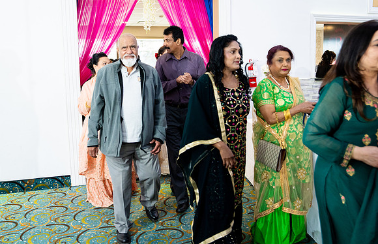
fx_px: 341
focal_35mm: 33
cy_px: 106
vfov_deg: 39.3
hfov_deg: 57.8
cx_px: 164
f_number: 2.8
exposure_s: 1/125
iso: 1600
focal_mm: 28
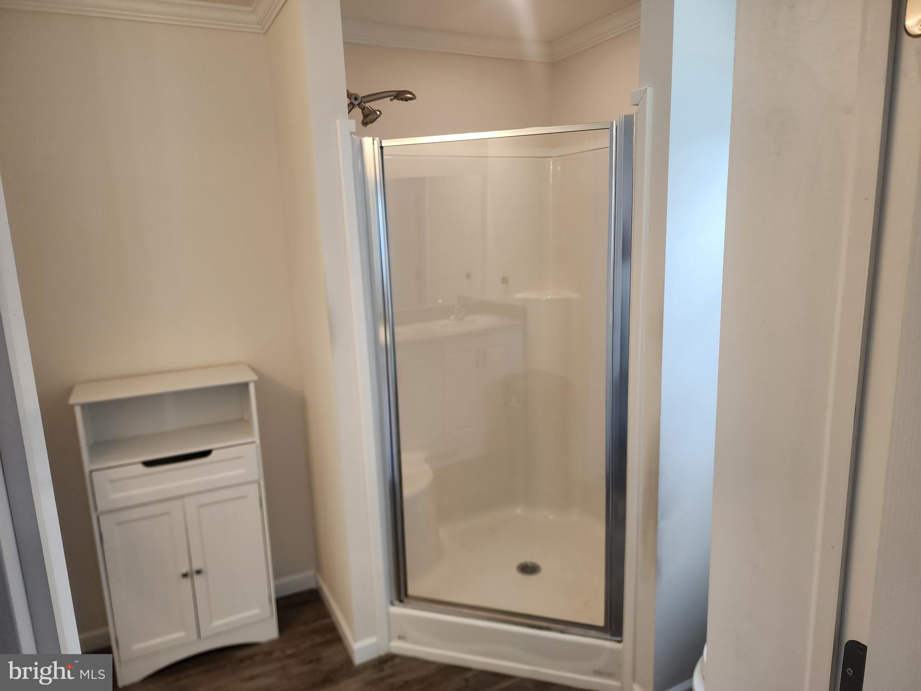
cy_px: 346
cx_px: 460
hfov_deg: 73.9
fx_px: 612
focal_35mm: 23
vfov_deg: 58.9
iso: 100
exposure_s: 1/120
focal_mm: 6.4
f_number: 1.8
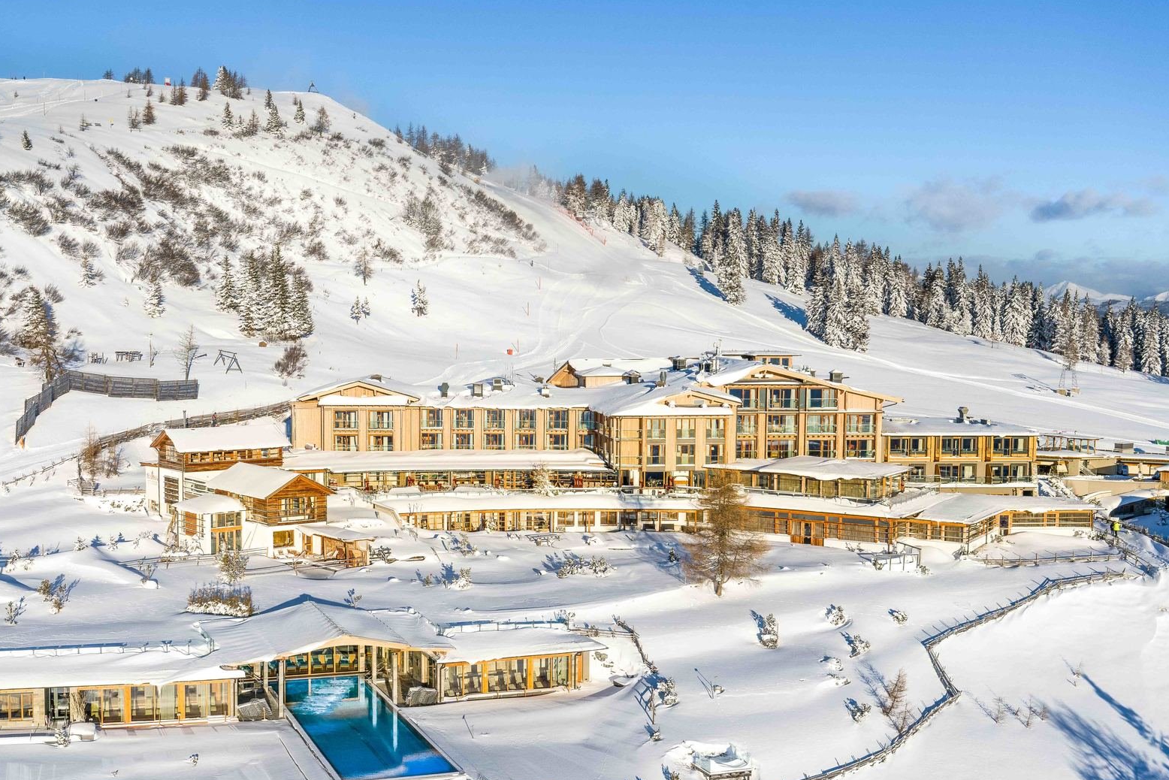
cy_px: 423
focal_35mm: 45
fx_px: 1461
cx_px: 468
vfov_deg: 29.9
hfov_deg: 43.4
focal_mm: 35
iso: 100
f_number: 8
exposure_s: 1/800
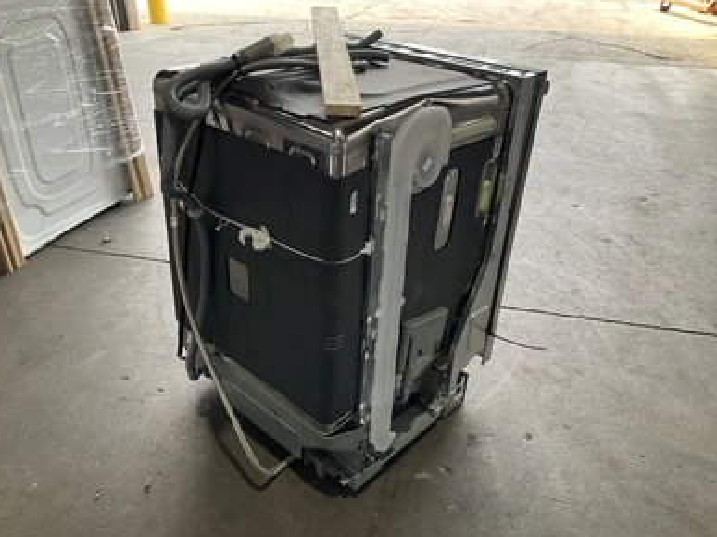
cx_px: 348
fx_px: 621
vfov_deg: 46.8
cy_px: 272
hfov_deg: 60.0
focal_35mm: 30
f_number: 1.8
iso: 32
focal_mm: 3
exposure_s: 1/122
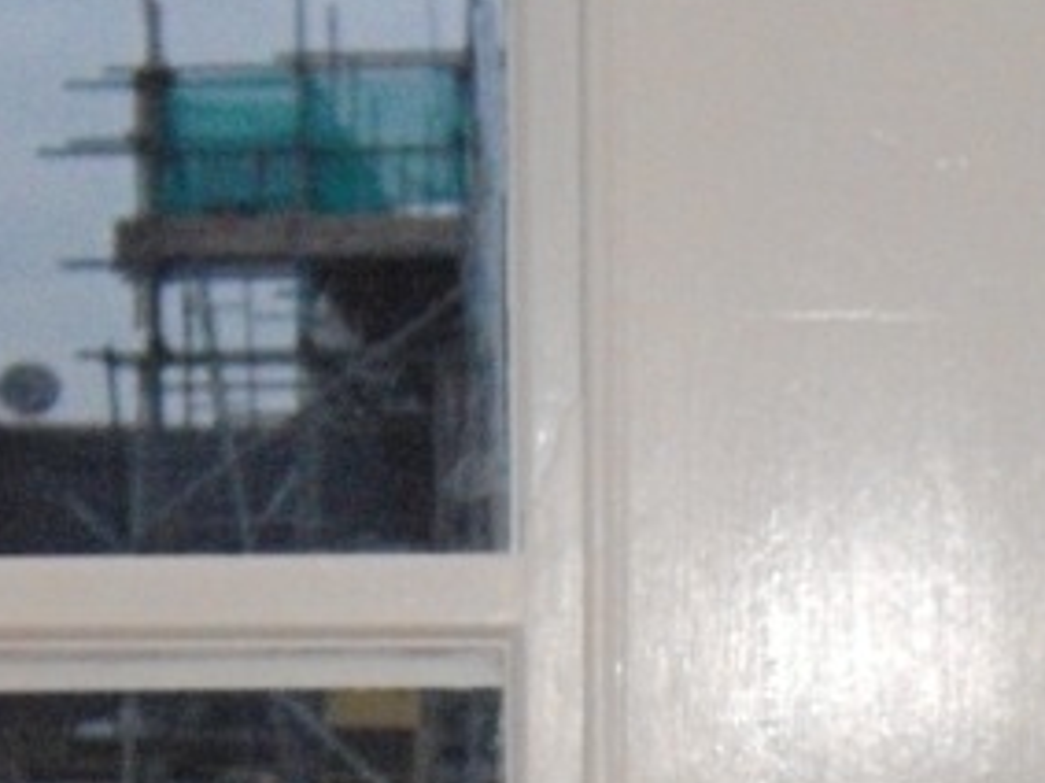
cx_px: 764
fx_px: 4858
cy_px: 901
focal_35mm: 161
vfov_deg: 9.1
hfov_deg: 12.2
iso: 400
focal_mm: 7.9
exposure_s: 1/40
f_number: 2.8
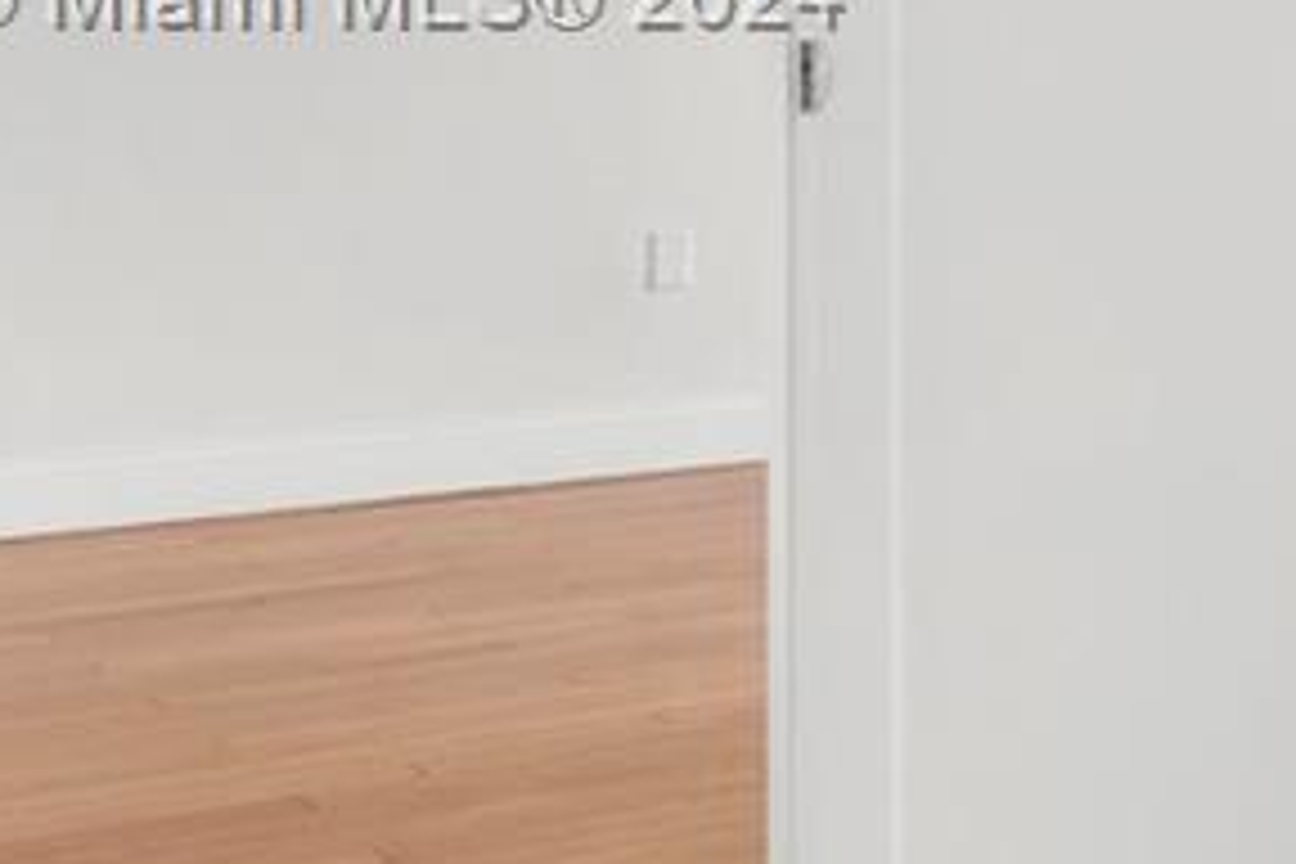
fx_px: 3304
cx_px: 3002
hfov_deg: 15.0
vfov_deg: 14.7
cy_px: 0
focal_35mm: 92
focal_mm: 16.5
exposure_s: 1/2.5
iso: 250
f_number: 9
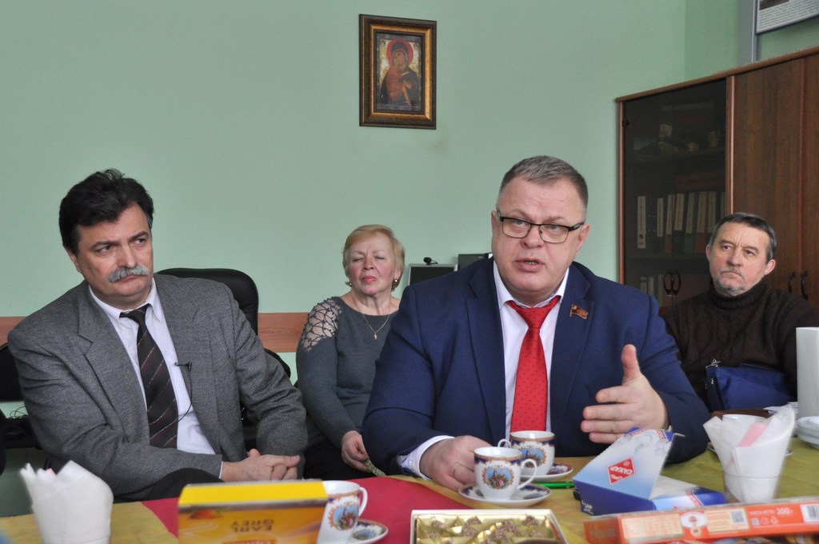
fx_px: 1091
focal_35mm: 48
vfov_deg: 28.0
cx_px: 410
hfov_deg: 41.2
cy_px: 272
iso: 1000
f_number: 5.6
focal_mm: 32
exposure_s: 1/125
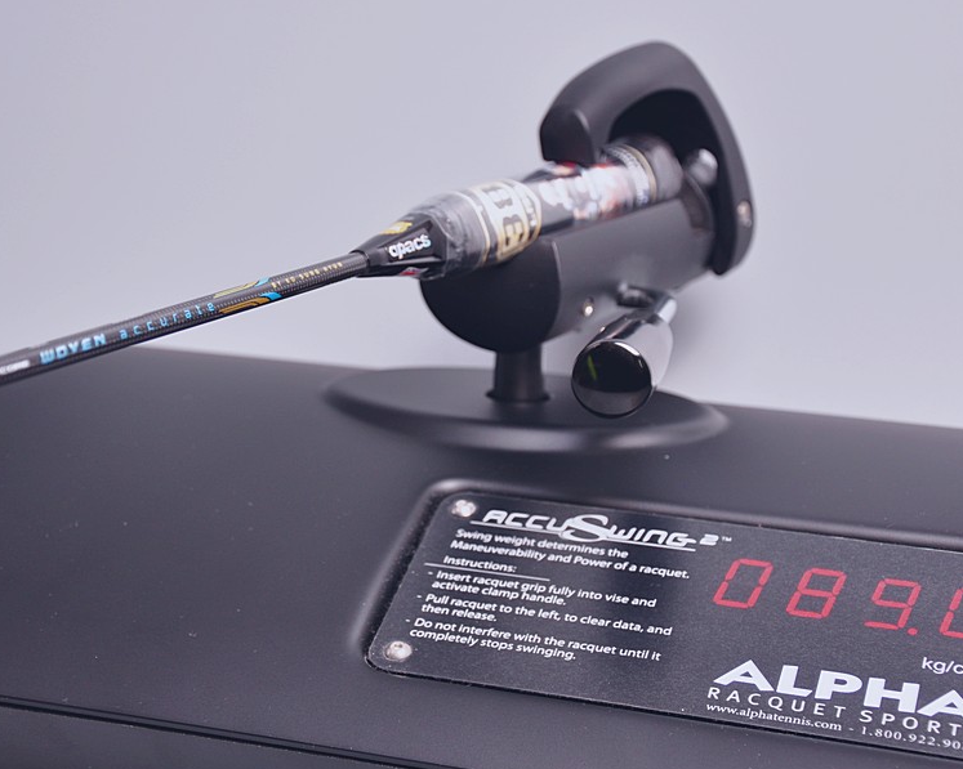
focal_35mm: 81
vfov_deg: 18.9
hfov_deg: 23.5
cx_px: 400
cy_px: 370
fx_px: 2308
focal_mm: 42
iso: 400
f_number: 5.6
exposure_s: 1/160
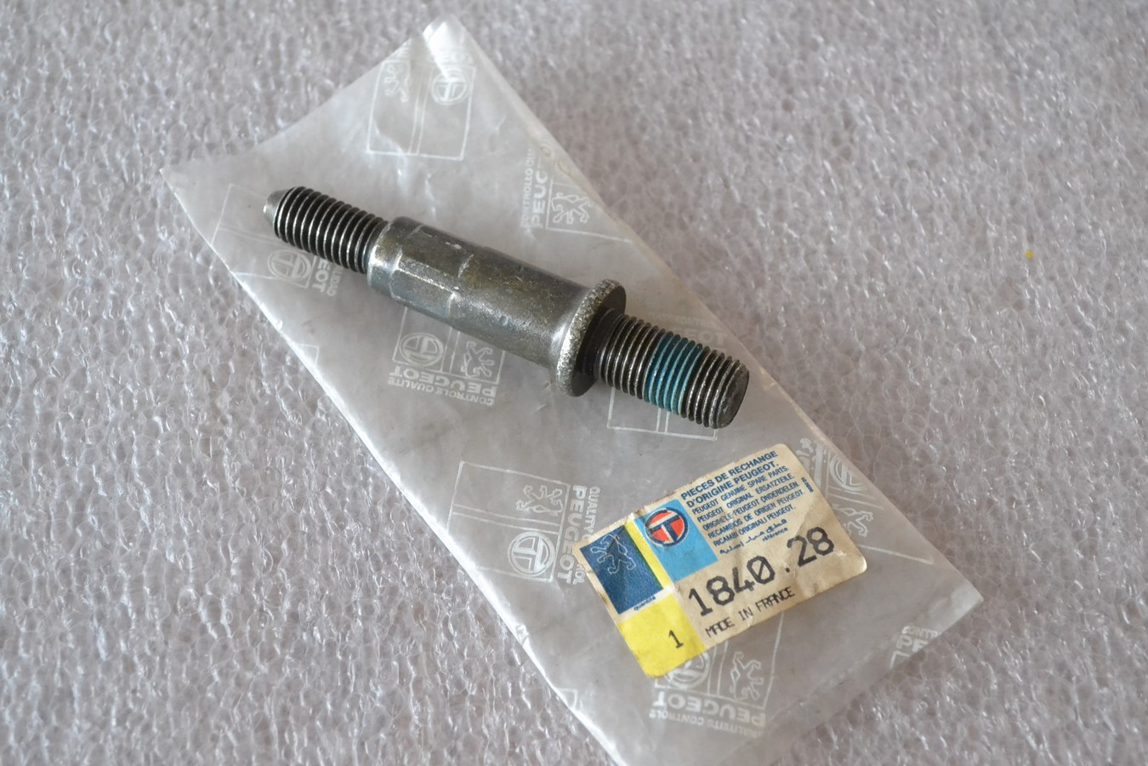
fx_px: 1818
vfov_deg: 23.8
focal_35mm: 57
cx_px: 574
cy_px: 383
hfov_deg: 35.1
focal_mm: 38
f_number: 5
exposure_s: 1/30
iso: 3200
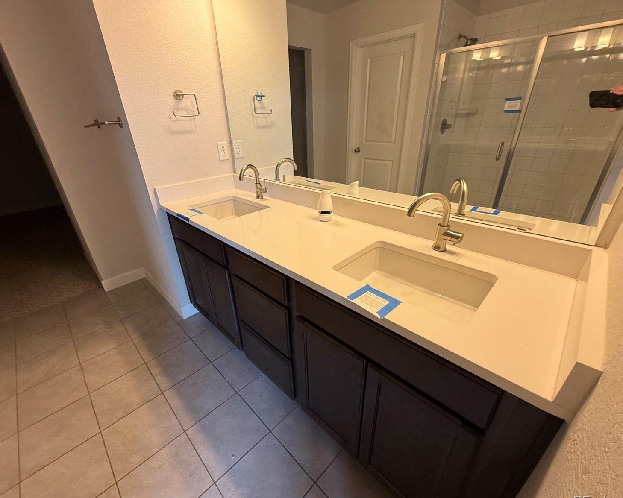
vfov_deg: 84.0
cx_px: 301
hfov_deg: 96.8
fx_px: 277
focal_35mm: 15
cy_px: 253
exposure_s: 1/120
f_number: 2.2
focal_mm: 2.22
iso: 125
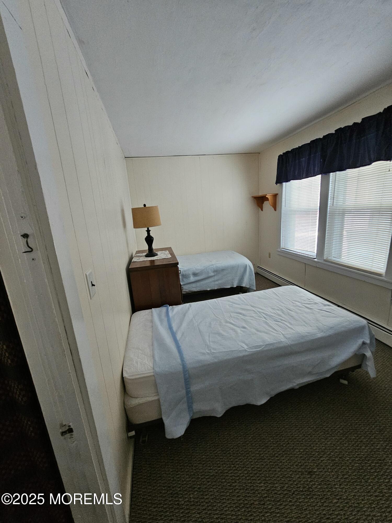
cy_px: 262
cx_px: 196
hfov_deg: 89.9
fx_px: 196
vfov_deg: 106.2
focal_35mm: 13
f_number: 2.2
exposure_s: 1/30
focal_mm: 2.2
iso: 500
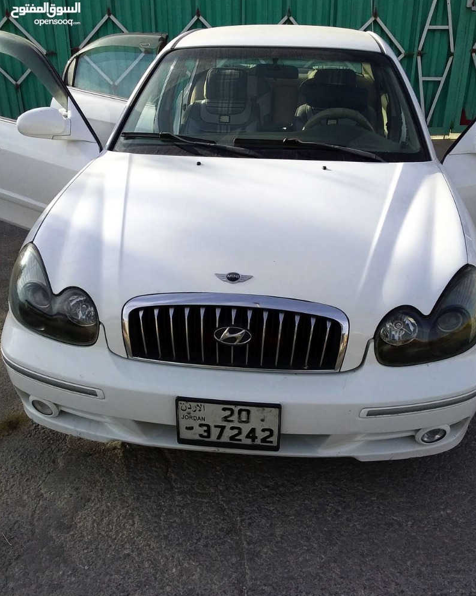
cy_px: 316
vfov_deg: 54.2
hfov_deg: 44.5
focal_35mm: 33
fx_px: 581
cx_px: 243
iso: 40
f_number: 2.2
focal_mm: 3.3
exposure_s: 1/1024
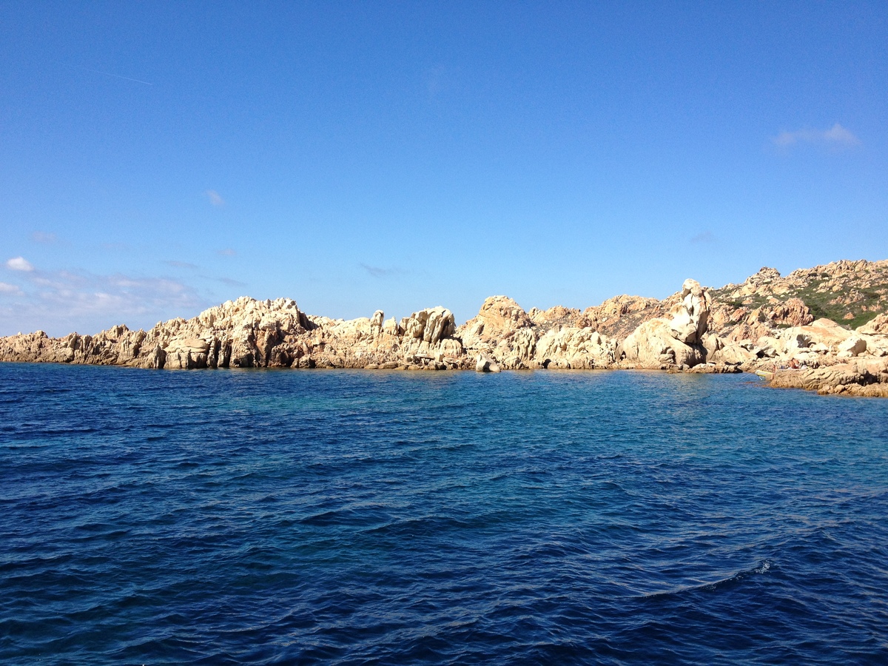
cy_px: 333
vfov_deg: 40.7
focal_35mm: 35
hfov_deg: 52.6
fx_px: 898
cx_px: 444
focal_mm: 4.28
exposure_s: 1/1577
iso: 64
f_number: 2.4
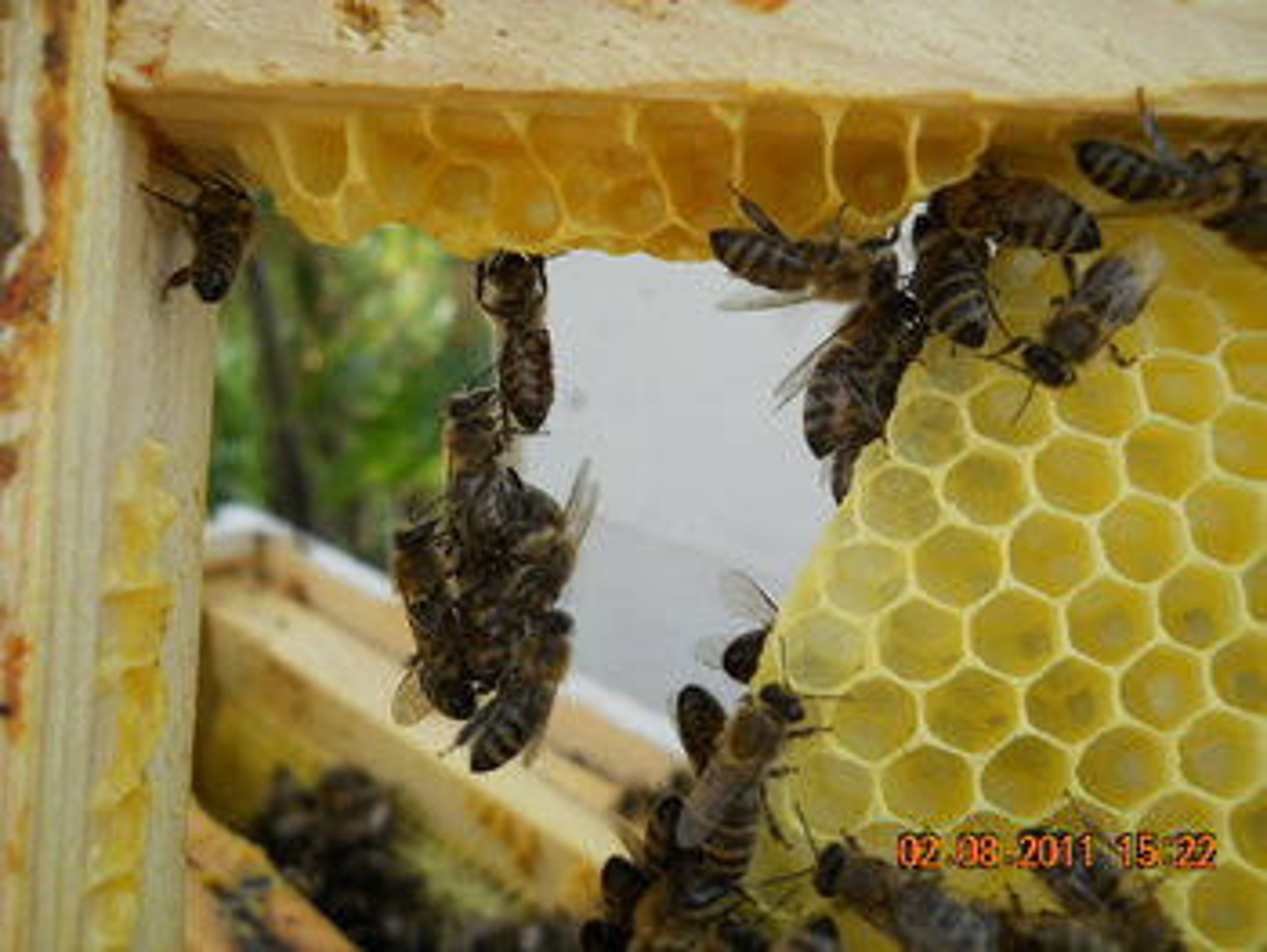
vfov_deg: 35.2
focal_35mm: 41
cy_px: 476
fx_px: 1502
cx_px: 634
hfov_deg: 45.7
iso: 80
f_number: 5.5
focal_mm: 6.72
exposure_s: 1/125
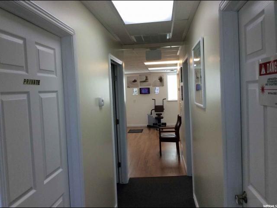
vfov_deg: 44.2
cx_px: 138
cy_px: 104
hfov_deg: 56.8
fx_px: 256
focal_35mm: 32
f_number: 2.4
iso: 64
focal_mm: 3.3
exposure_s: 1/120
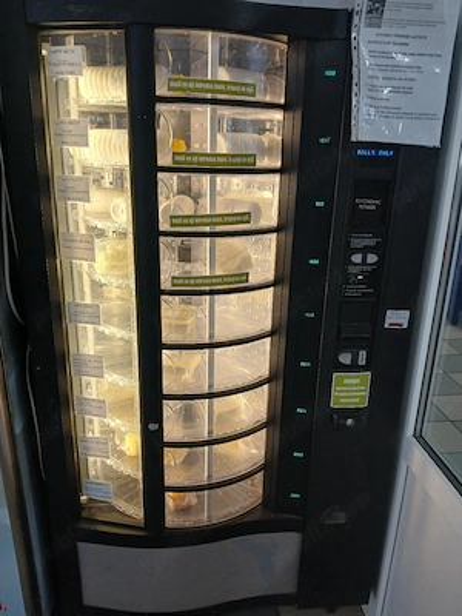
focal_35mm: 26
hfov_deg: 53.1
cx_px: 231
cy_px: 308
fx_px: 463
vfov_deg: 67.3
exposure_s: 1/50.3
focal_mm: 3.98
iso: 160
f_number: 1.8
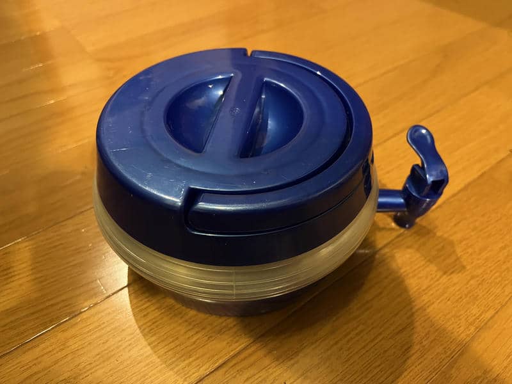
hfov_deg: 67.3
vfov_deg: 53.1
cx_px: 256
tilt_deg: -47.5
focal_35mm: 26
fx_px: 385
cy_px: 192
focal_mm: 5.1
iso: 640
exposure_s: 1/25
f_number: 1.6
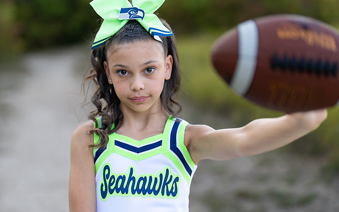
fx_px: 601
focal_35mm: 65
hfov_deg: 31.4
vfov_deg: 20.0
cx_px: 131
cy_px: 106
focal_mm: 50
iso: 100
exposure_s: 1/1250
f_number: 1.2
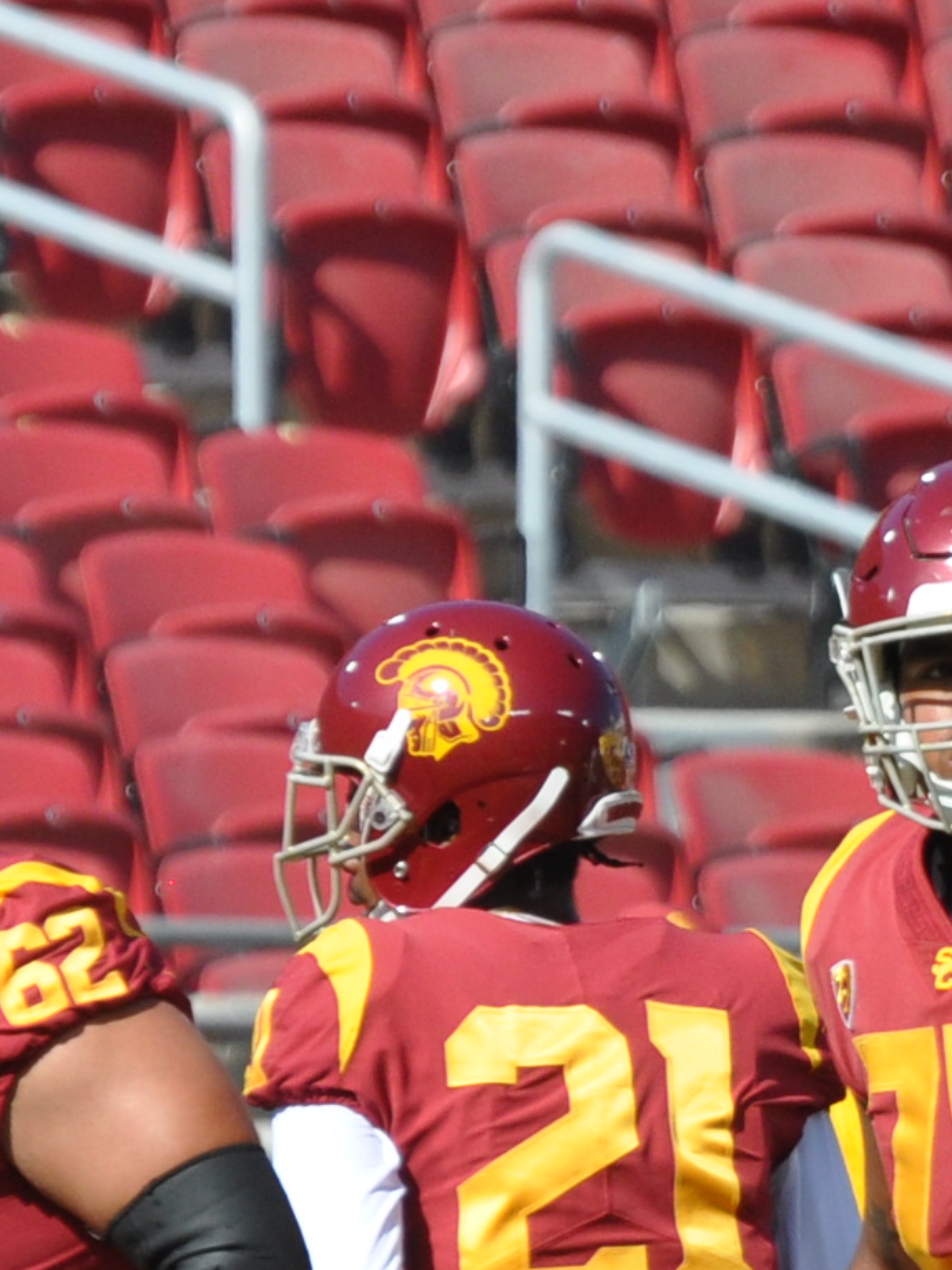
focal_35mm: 1472
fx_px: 53989
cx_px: 909
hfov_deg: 1.0
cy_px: 1599
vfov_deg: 1.3
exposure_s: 1/1600
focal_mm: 220
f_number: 6.3
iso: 400
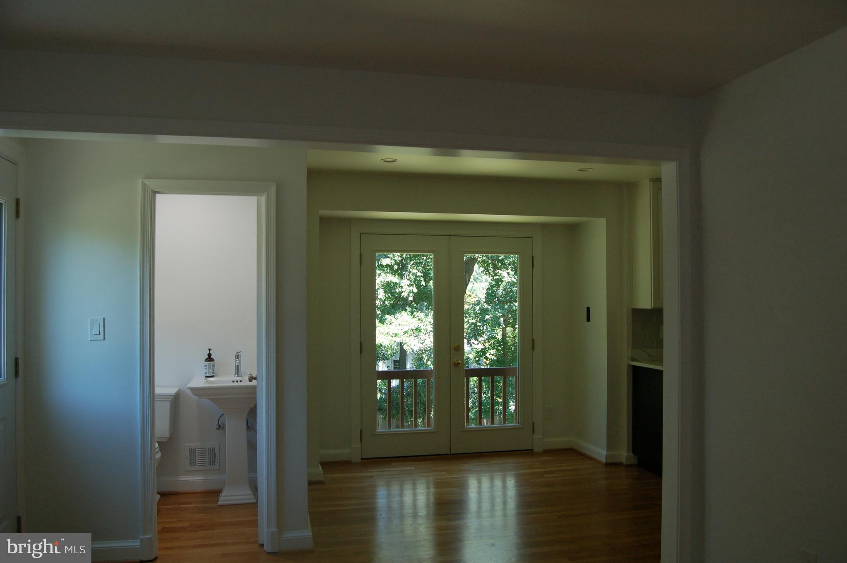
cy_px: 282
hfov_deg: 67.4
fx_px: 635
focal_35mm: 27
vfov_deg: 47.8
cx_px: 424
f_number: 4.5
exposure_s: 1/80
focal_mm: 18
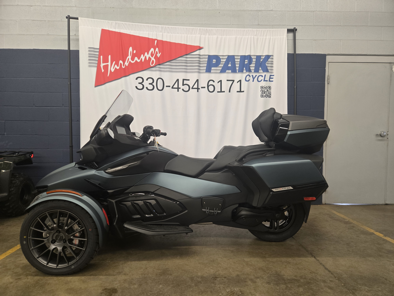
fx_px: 262
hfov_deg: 73.9
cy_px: 148
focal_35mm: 23
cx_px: 197
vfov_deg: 58.9
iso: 320
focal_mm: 5.4
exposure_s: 1/120
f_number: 1.8
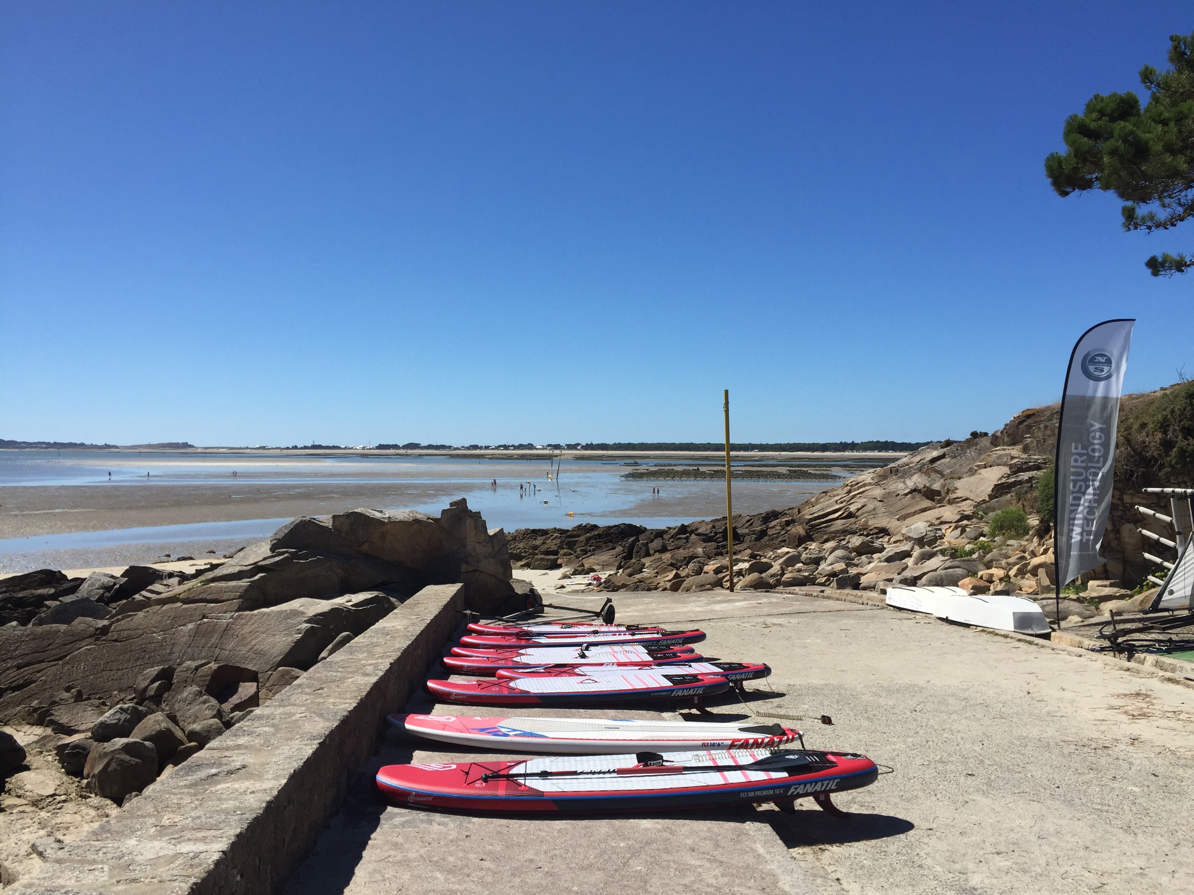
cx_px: 597
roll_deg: -0.9
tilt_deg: +0.3
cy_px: 448
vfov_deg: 48.2
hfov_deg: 61.7
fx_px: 1000
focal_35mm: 29
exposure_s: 1/3049
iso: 32
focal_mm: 4.15
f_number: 2.2
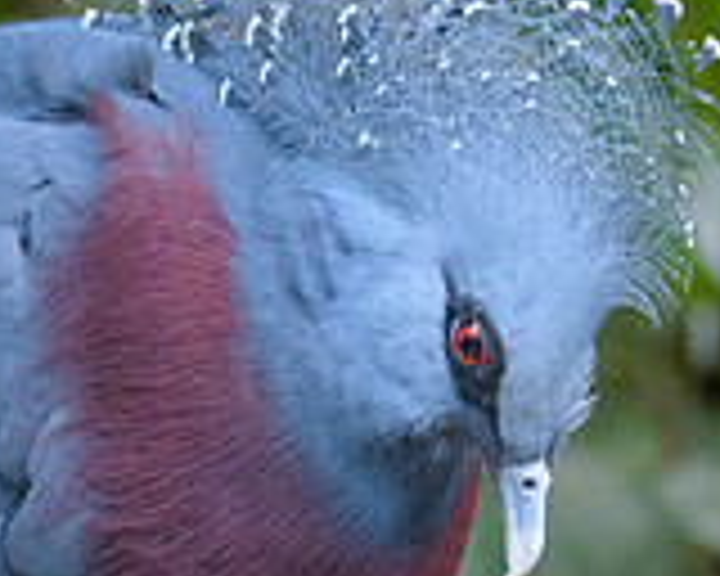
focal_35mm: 542
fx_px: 11550
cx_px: 202
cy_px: 437
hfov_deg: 3.6
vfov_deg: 2.9
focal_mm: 100
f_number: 4.8
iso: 2500
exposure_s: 1/160
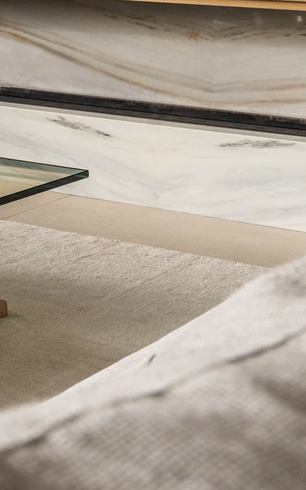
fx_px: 1360
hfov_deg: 11.8
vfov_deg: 19.8
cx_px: -255
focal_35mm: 102
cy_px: 7
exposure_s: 1/125
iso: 250
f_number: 10
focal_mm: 29
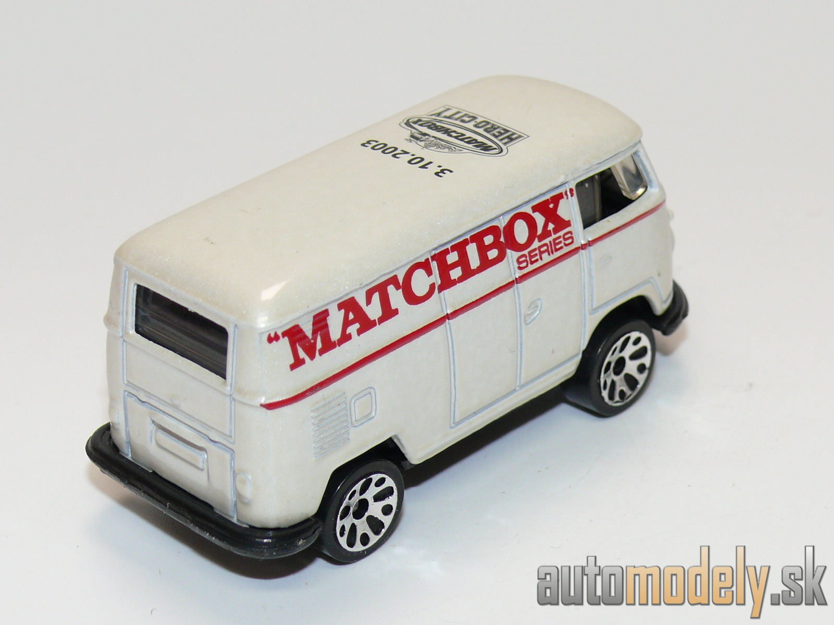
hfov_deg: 19.3
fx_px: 2457
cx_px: 417
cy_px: 312
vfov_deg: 14.5
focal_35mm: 102
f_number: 4
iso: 100
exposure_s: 1/30
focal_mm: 13.3
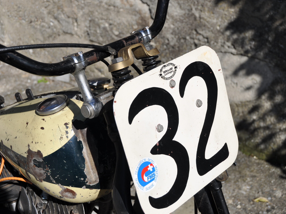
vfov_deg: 26.1
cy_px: 111
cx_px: 153
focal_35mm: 56
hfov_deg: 34.3
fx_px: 463
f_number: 5.6
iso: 200
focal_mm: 32
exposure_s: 1/1600
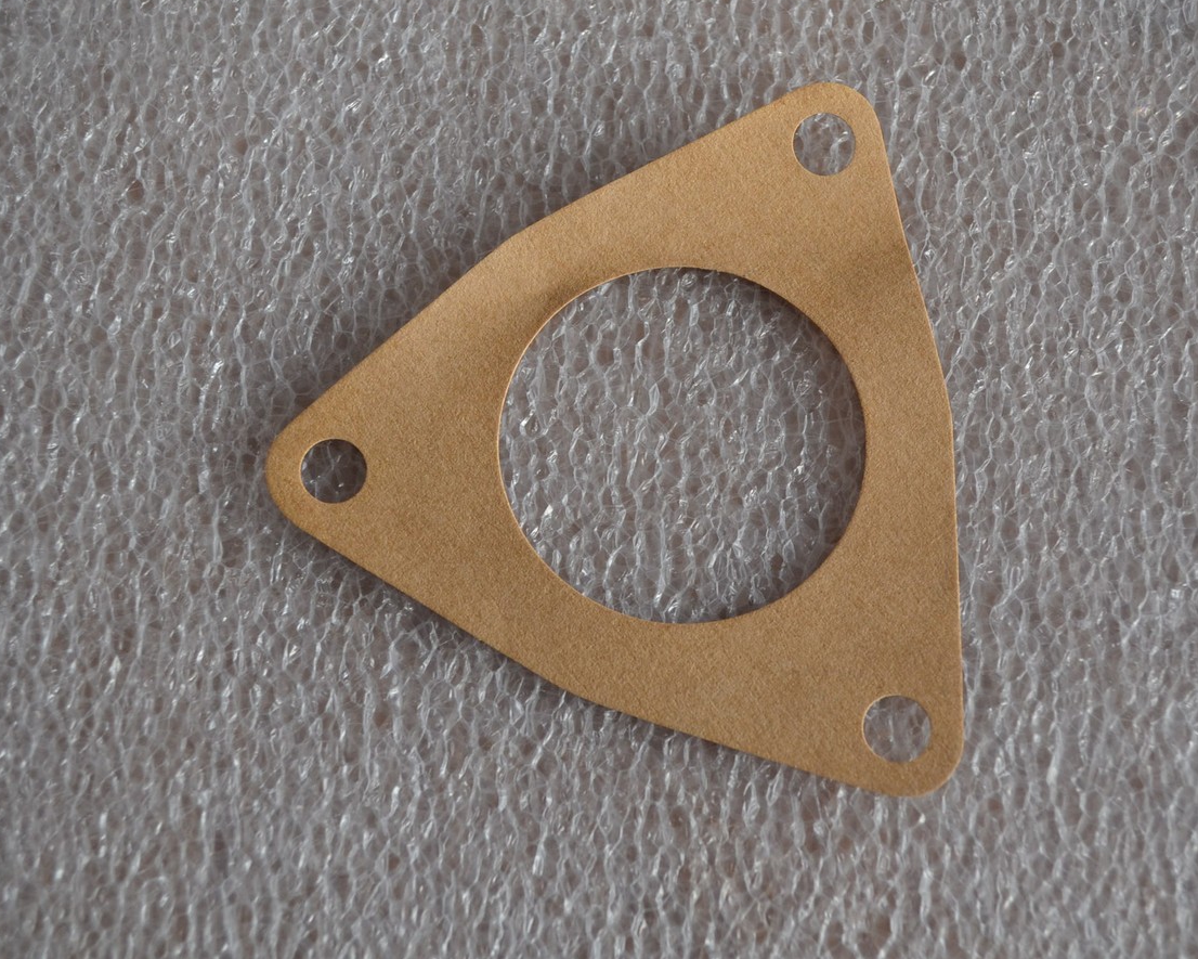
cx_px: 651
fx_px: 1950
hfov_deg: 34.1
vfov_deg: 27.6
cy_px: 478
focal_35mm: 55
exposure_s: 1/60
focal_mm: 32
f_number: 4.8
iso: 560
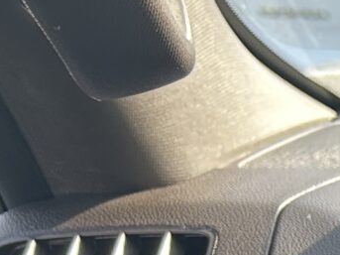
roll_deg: -0.9
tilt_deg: -28.7
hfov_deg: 8.4
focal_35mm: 194
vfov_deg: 6.9
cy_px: 738
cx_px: 1062
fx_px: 1905
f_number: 1.5
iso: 50
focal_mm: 5.7
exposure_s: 1/155
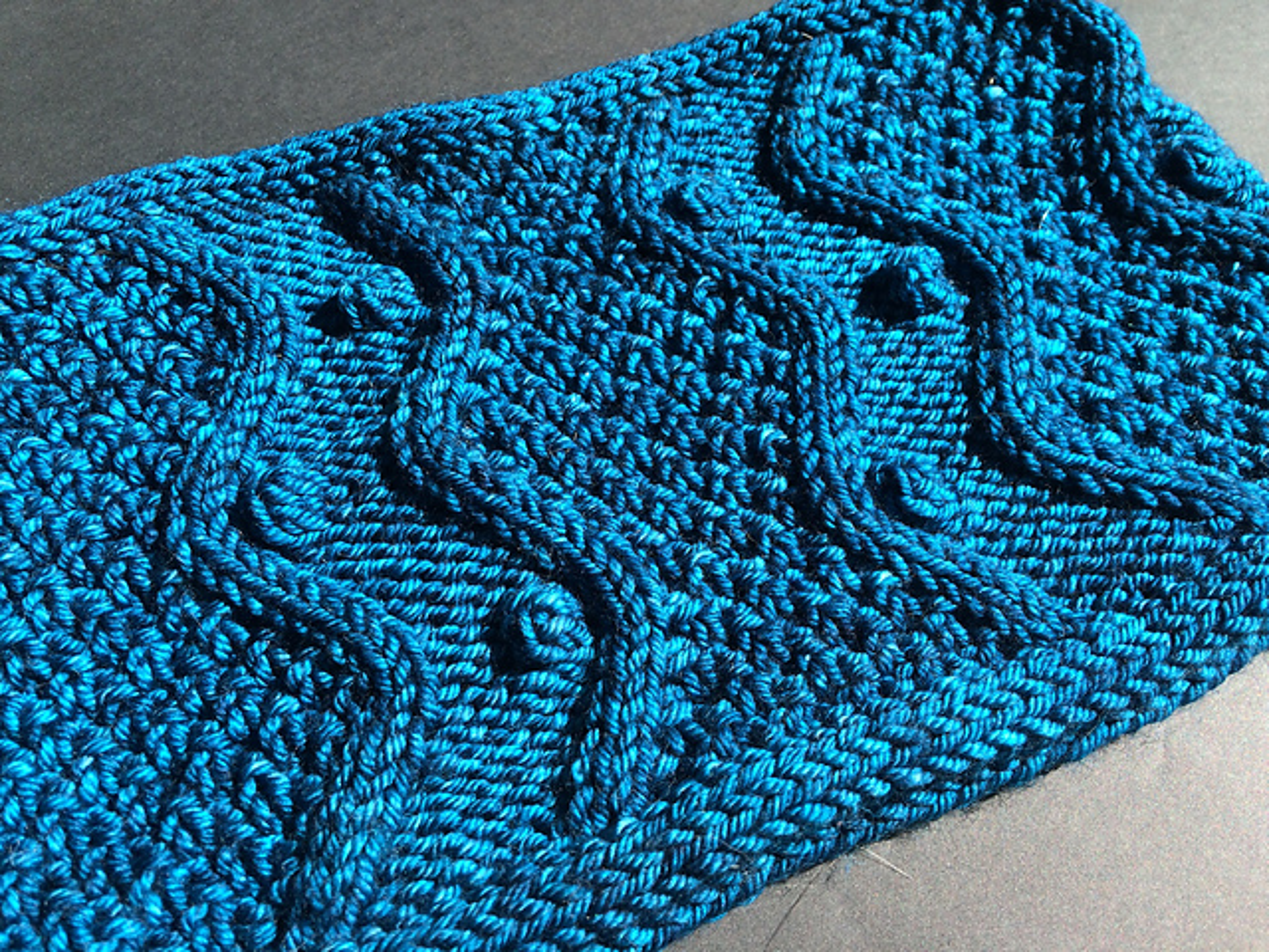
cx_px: 634
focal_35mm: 29
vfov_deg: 48.2
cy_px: 476
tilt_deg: -63.0
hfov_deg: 61.7
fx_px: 1063
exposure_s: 1/622
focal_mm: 4.15
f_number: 2.2
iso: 32
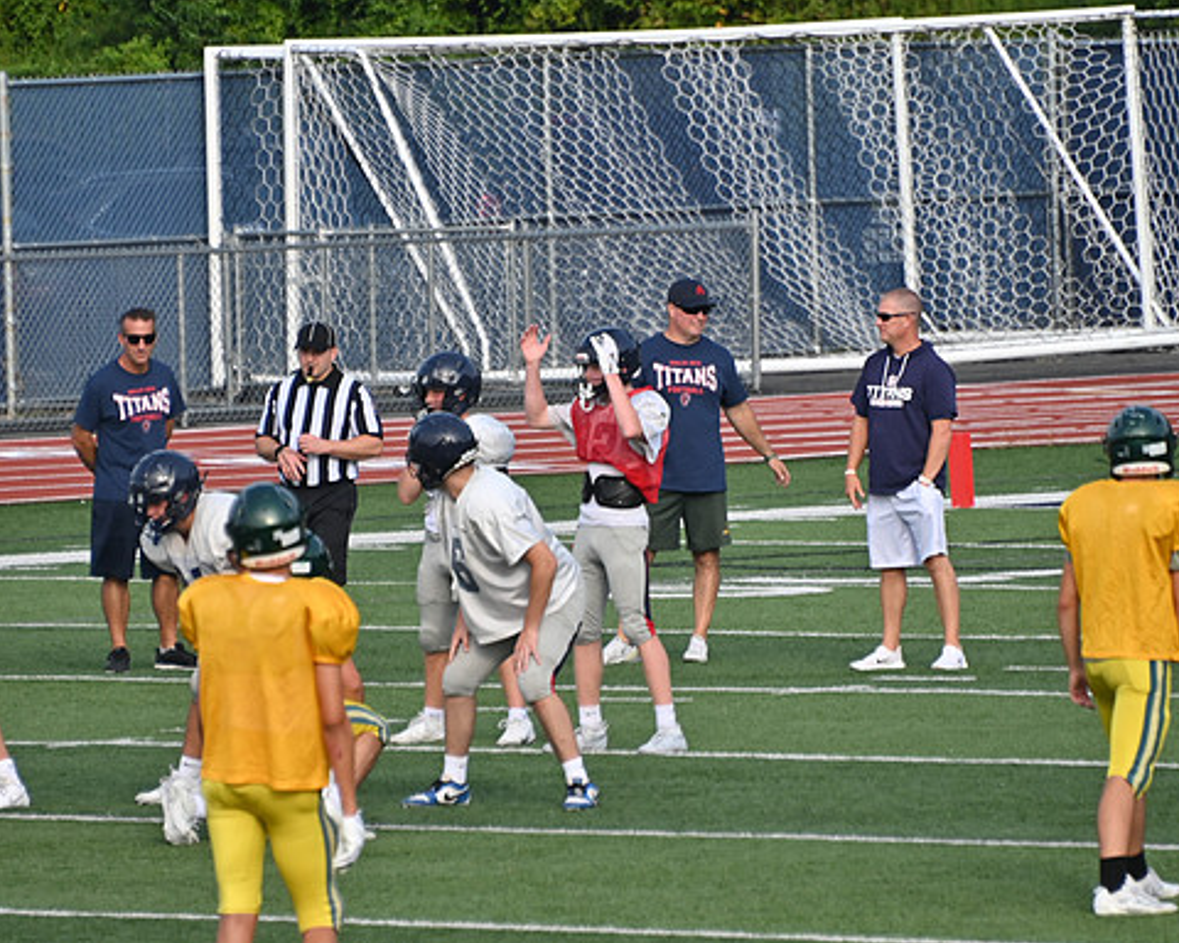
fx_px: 17796
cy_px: 473
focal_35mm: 510
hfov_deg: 3.8
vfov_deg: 3.0
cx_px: 592
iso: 180
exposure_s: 1/640
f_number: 5.6
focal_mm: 300
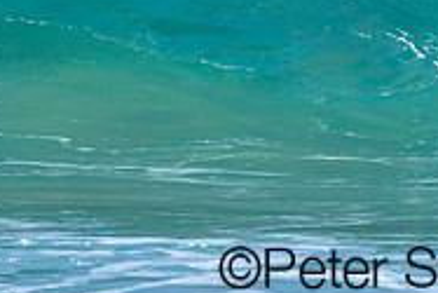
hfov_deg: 0.6
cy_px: -226
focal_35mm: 3368
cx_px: 413
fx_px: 41008
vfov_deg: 0.4
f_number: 6.3
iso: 400
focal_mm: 800
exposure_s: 1/3200
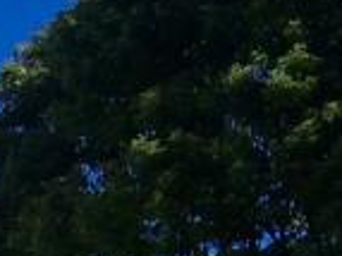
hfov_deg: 8.1
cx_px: -686
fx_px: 2053
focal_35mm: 208
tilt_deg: +6.2
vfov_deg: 6.9
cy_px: 500
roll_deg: +1.8
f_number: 2.2
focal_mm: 4.15
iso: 32
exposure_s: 1/2740
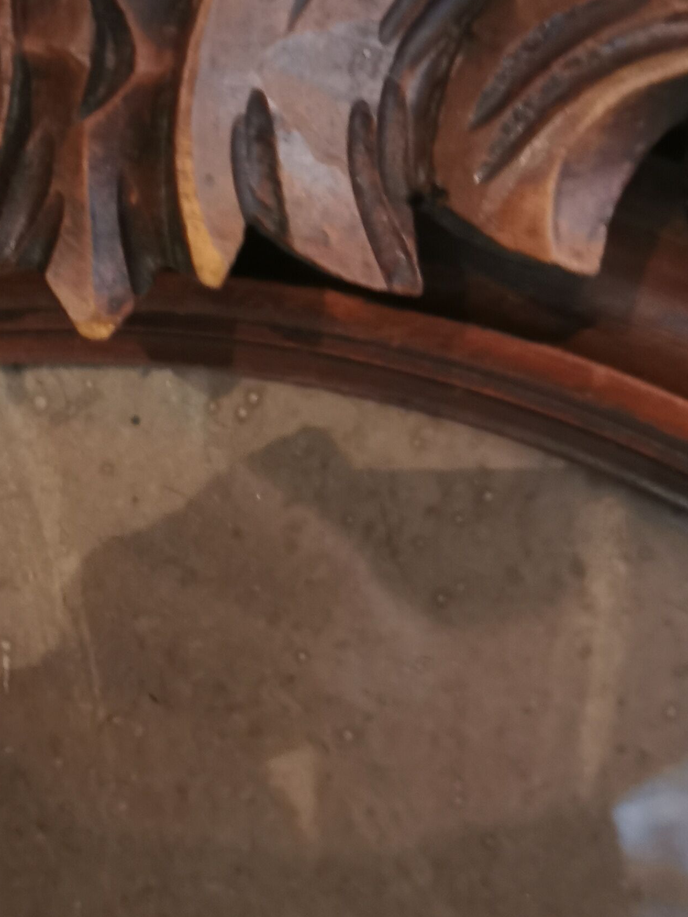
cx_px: 50
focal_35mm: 59
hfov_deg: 24.0
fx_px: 1563
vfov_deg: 32.6
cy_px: 536
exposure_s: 1/25
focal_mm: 5.56
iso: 400
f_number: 1.6
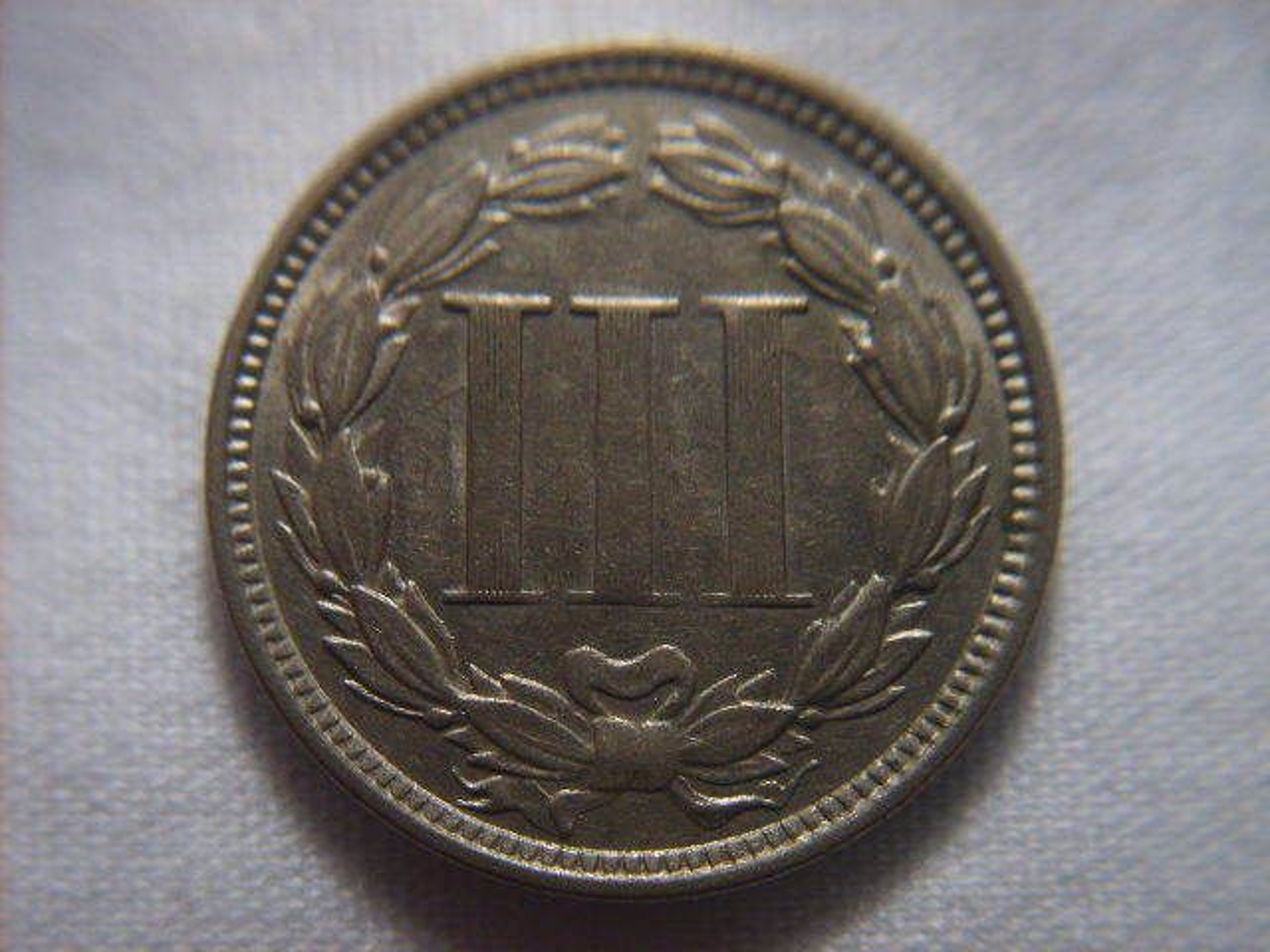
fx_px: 1578
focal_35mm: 43
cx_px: 635
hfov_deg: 43.9
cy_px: 476
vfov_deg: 33.6
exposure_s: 1/45
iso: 106
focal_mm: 7.2
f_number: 3
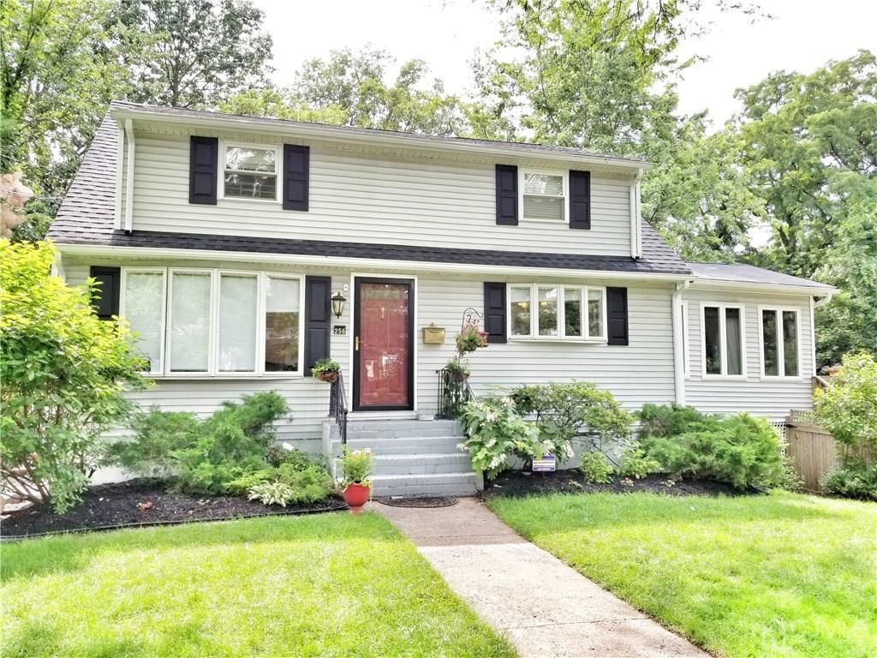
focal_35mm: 26
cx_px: 438
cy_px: 329
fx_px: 659
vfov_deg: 53.1
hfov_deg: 67.3
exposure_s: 1/338
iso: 50
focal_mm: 4.25
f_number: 1.7
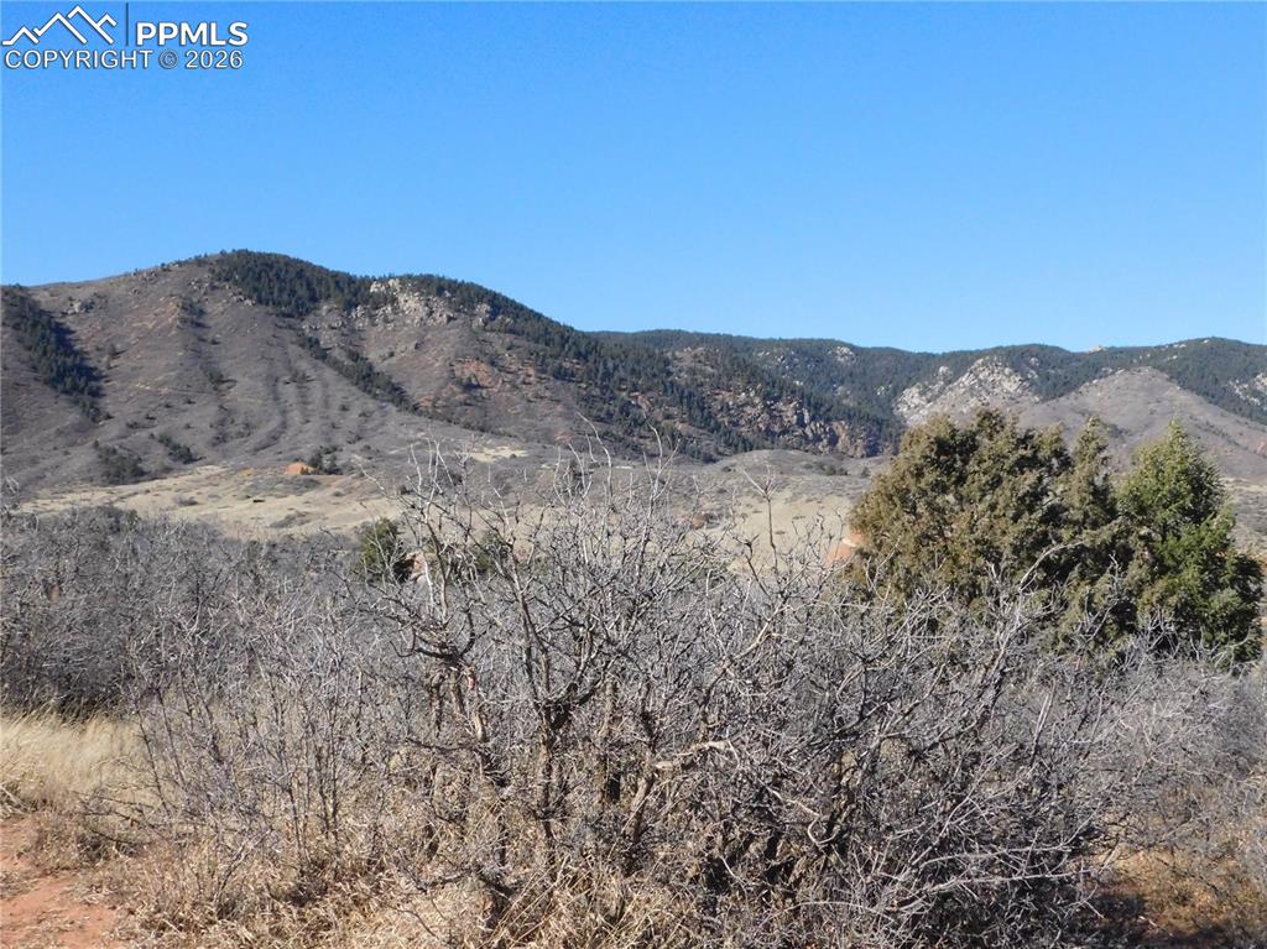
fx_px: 1463
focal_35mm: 40
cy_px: 474
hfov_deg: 46.8
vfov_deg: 35.9
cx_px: 634
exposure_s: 1/1500
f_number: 7.2
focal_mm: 7.1
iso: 800
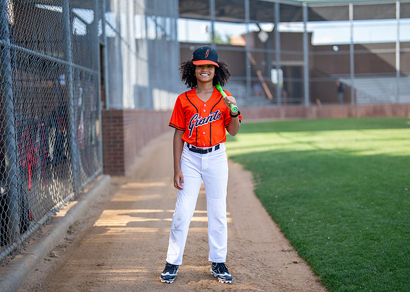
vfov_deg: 25.3
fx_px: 653
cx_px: 211
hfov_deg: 34.9
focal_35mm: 56
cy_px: 152
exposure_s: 1/1600
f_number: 1.2
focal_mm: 50
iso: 125
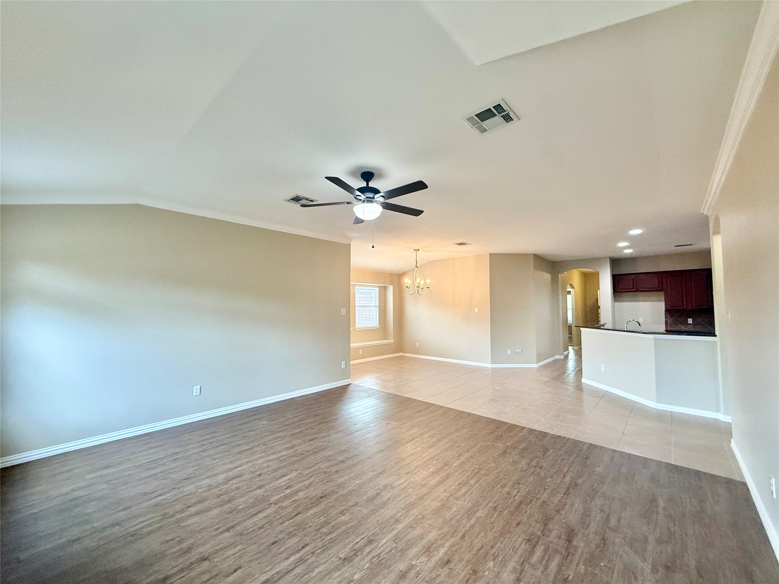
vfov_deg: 85.7
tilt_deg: +3.4
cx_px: 390
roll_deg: +0.2
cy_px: 292
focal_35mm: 14
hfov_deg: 102.1
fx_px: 315
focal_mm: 2.22
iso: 320
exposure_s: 1/120
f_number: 2.2
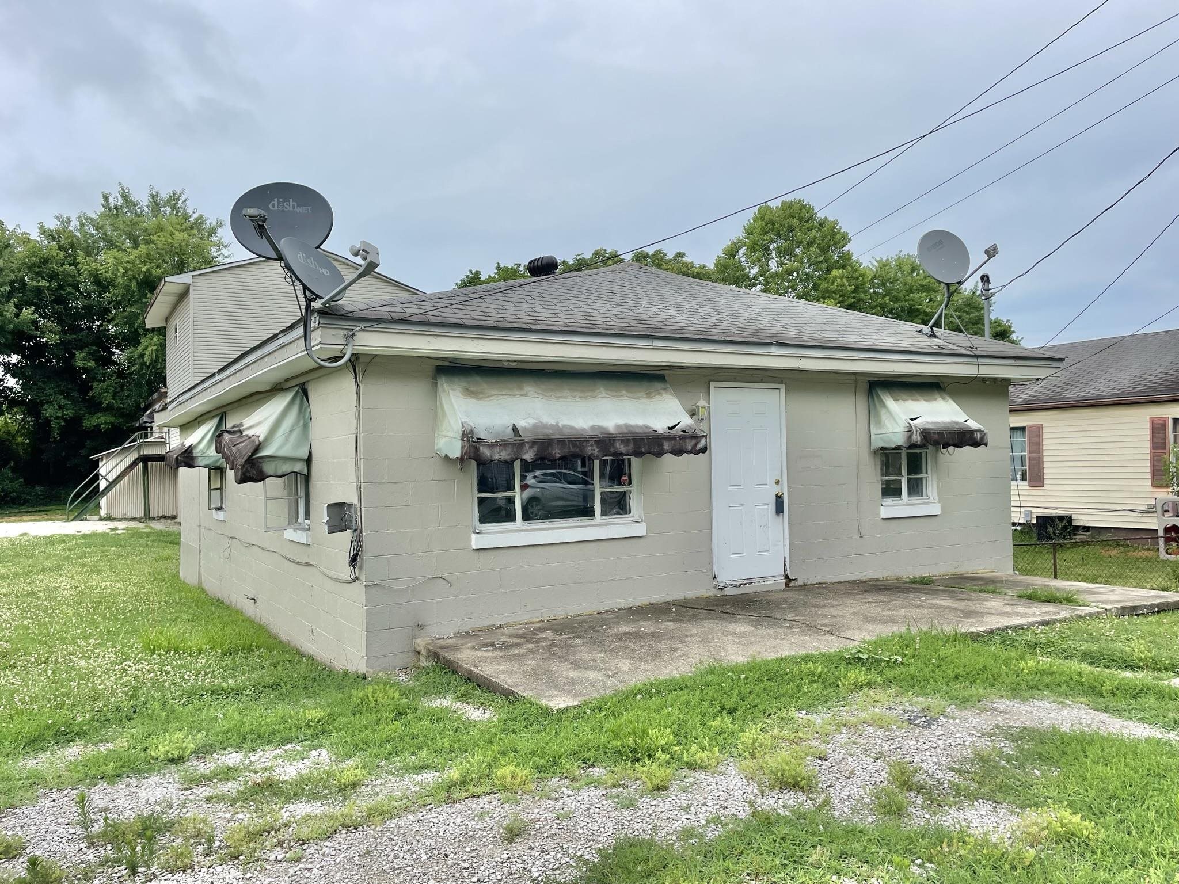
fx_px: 886
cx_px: 590
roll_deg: +0.8
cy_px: 442
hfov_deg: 67.3
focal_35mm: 26
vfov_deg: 53.1
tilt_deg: -0.1
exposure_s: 1/1473
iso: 32
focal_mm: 4.2
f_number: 1.6
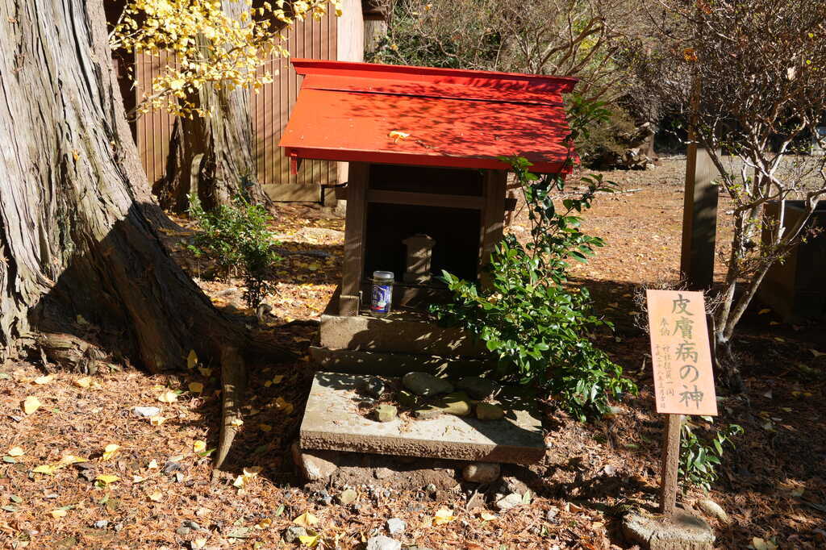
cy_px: 275
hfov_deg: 51.3
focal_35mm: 38
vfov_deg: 35.5
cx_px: 413
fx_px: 860
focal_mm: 25
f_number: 7.1
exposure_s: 1/125
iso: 100
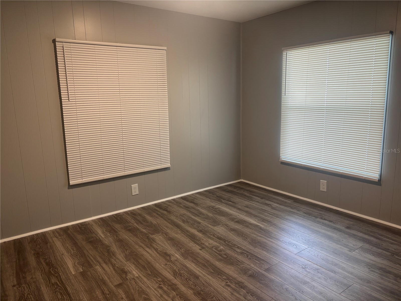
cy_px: 150
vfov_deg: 53.1
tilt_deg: -10.3
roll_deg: +0.9
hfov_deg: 67.3
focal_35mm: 26
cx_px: 200
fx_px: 301
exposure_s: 1/68
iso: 125
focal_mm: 5.96
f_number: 1.6
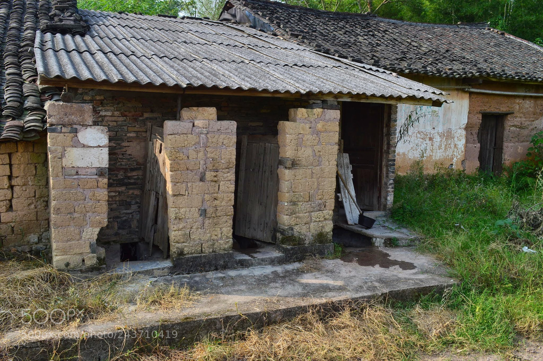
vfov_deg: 43.5
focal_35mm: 30
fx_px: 452
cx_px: 272
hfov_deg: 62.0
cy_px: 180
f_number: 10
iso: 400
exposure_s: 1/200
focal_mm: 20
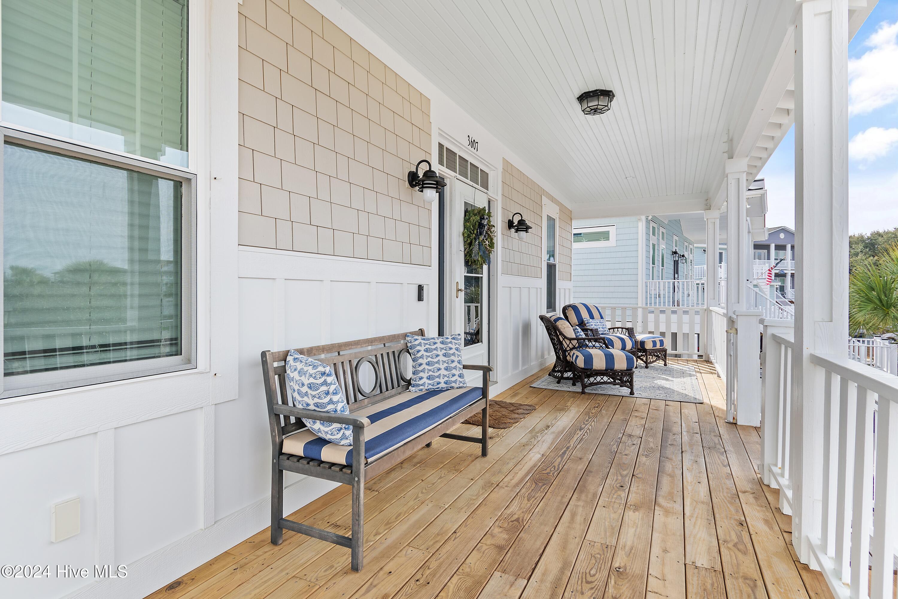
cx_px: 449
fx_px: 474
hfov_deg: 86.9
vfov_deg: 64.6
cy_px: 300
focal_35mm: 19
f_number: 5
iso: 100
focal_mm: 13
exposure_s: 1/100
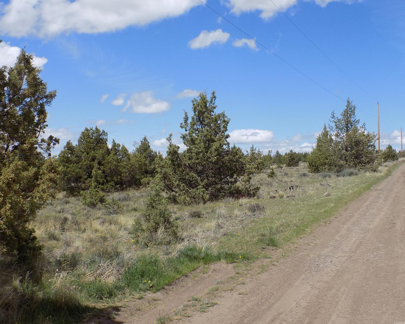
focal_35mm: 41
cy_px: 164
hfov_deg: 44.8
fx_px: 491
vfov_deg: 36.5
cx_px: 211
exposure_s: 1/1250
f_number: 3.5
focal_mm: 6.6
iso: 80
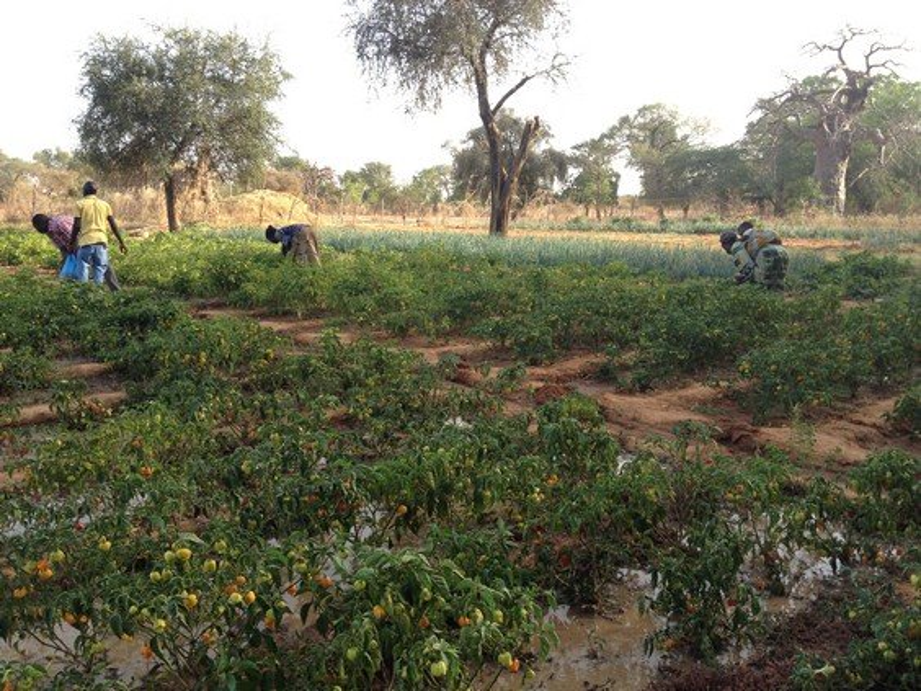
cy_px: 346
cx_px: 460
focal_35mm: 35
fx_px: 931
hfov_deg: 52.6
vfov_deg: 40.7
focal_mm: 4.28
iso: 50
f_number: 2.4
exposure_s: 1/305
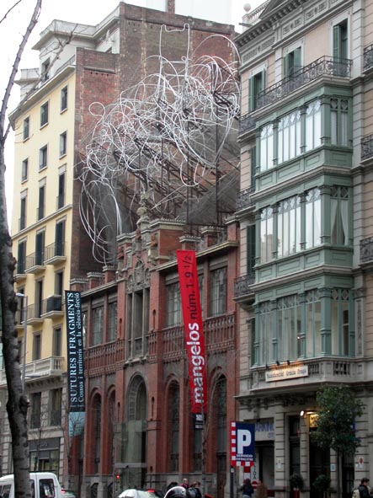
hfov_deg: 15.6
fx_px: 1365
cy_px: 249
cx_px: 186
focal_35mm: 95
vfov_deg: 20.7
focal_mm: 19.8
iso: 100
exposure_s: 1/66.4
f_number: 3.8
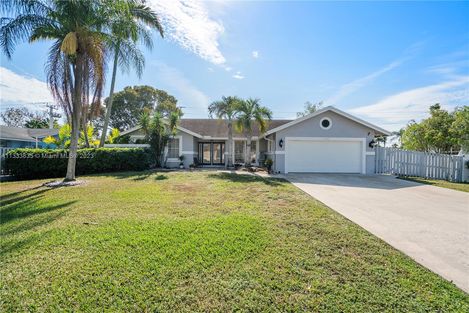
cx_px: 234
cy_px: 156
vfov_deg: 73.7
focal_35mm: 16
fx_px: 208
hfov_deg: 96.7
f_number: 5.6
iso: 250
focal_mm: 16
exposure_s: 1/3000
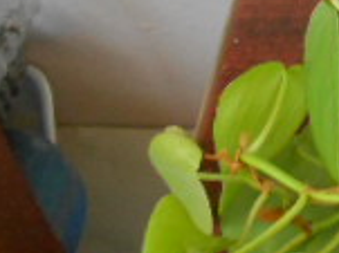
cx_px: 671
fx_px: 1204
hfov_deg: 13.7
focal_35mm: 123
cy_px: -107
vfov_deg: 11.6
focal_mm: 5.3
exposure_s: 1/30
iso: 320
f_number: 3.4
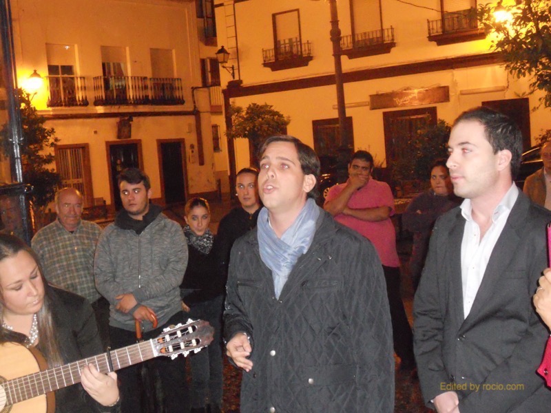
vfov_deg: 31.5
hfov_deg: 41.2
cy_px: 206
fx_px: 732
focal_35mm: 46
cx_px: 276
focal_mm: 8.2
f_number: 4.3
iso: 1600
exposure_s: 1/30
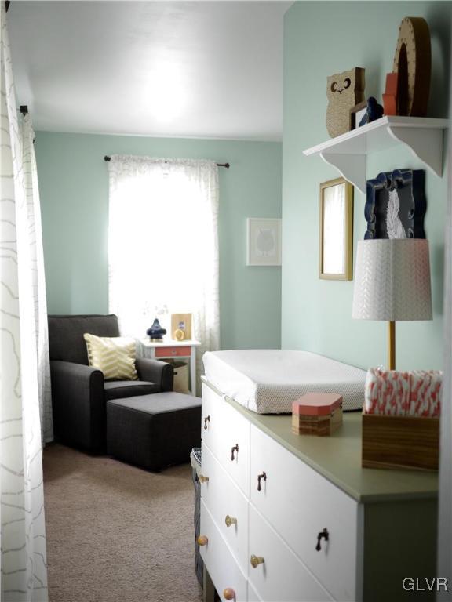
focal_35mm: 40
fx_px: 696
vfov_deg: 46.8
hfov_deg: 36.0
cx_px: 226
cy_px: 301
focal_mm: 20
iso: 500
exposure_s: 1/60
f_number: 1.7
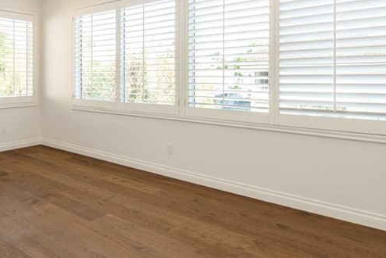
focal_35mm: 29
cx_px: 68
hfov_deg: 58.0
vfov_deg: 44.0
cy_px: 76
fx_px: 311
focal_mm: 14
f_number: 5.6
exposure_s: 1/125
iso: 180
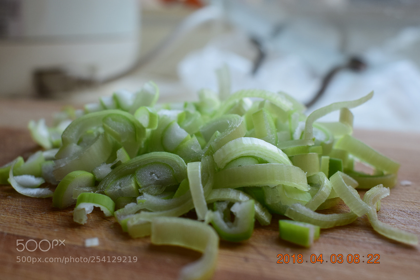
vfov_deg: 28.1
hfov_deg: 41.1
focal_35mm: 48
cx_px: 210
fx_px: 560
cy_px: 140
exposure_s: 1/125
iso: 400
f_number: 9.5
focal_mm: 32
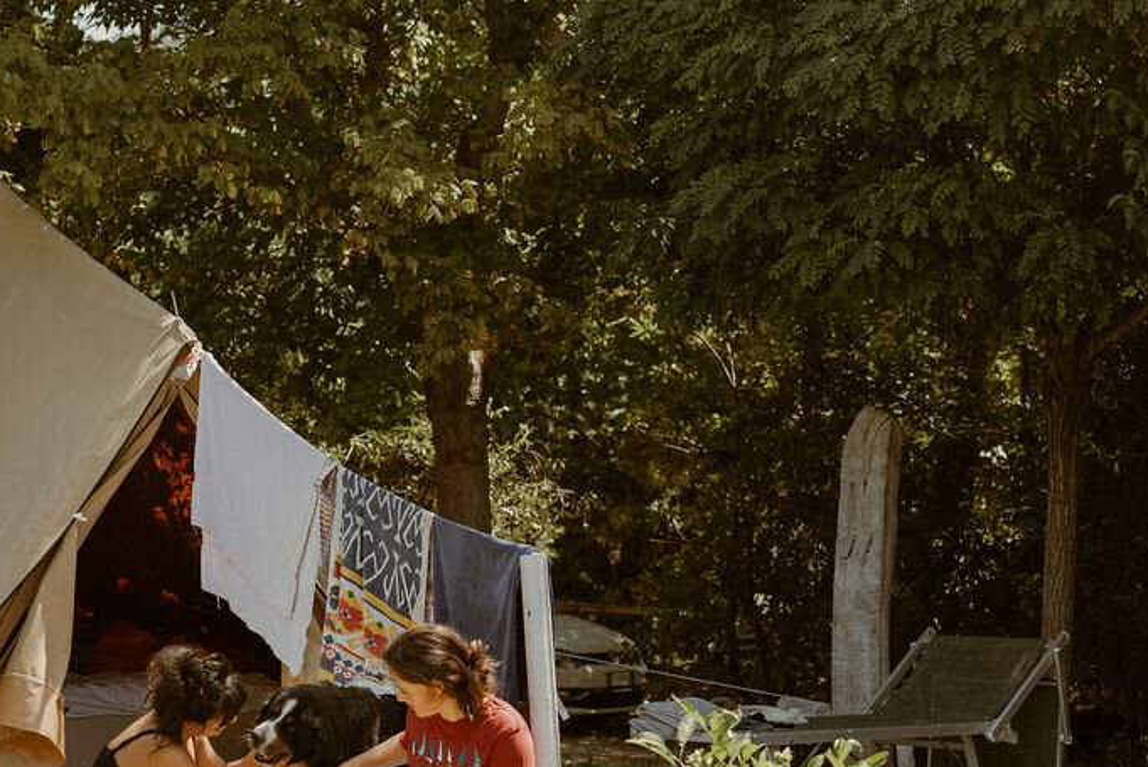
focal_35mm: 84
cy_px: 523
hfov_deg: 24.2
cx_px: 497
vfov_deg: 16.2
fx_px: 2680
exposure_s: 1/500
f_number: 3.2
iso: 160
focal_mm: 55
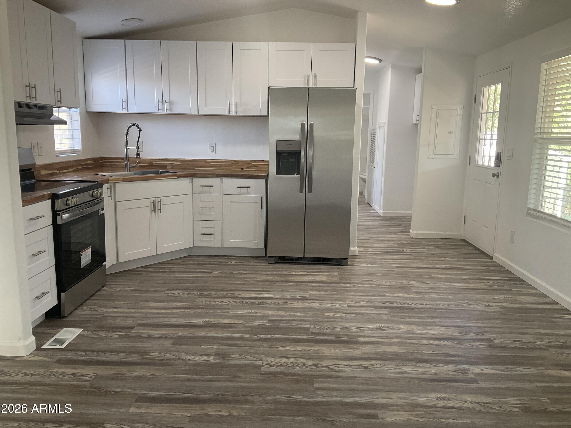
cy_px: 214
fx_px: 478
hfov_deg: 61.7
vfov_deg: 48.2
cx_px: 286
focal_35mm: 29
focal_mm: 3
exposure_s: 1/60
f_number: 1.8
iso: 50
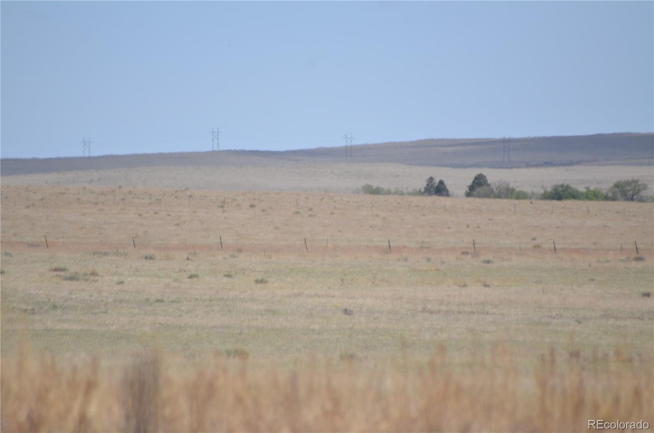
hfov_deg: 4.6
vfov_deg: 3.0
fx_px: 8156
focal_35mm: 450
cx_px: 327
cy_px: 216
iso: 320
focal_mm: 300
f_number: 5.6
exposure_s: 1/2000
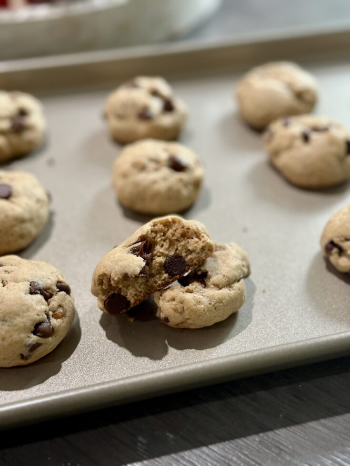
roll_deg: +0.9
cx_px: 175
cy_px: 233
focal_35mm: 48
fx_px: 647
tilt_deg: -38.2
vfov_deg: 39.7
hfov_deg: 30.3
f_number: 1.78
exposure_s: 1/40
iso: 200
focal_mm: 6.76
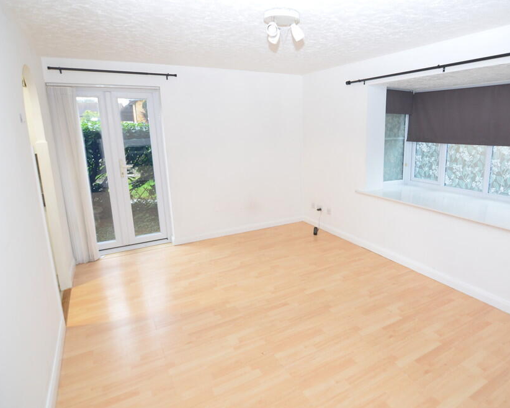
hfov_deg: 76.4
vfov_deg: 65.5
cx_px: 314
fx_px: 317
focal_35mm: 21
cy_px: 199
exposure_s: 1/50
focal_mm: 12
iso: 800
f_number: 3.5
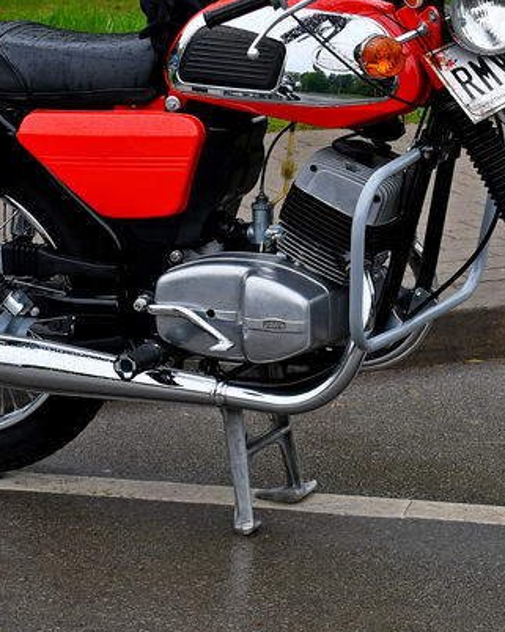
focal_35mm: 158
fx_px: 2955
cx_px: 329
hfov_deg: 9.8
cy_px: 1
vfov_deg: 12.1
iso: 200
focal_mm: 35
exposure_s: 1/250
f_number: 6.3
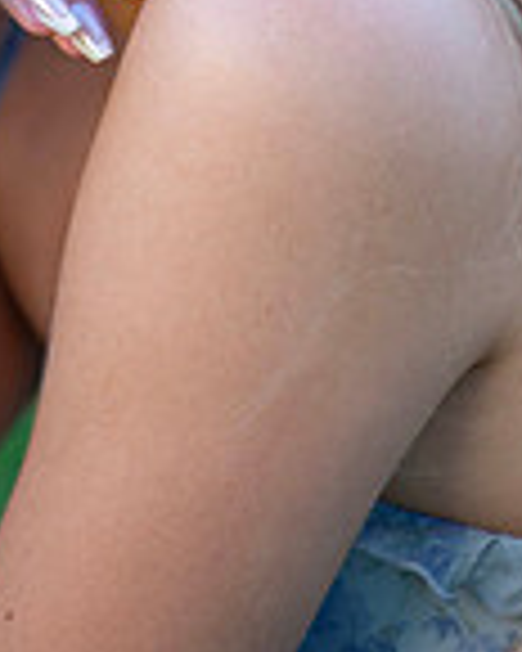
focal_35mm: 582
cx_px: 108
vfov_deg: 3.3
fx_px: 11239
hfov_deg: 2.7
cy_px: -130
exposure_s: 1/200
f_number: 4
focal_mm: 200
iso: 160
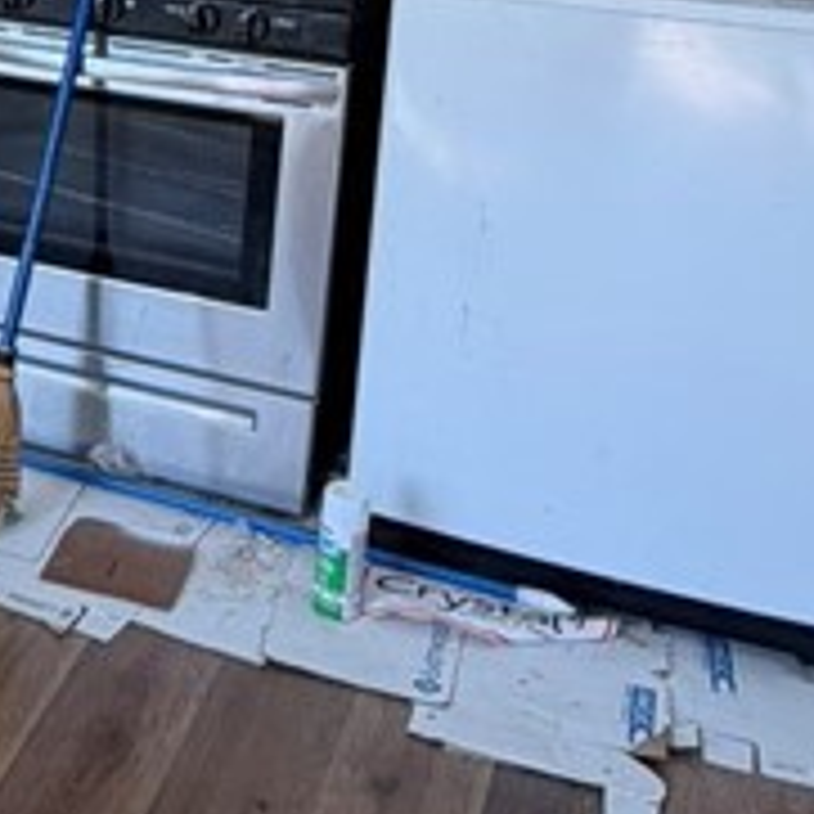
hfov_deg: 21.0
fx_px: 1862
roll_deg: +1.7
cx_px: -391
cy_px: 58
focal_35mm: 70
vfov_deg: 23.9
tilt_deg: -15.7
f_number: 2.2
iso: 64
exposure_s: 1/120
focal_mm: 2.22
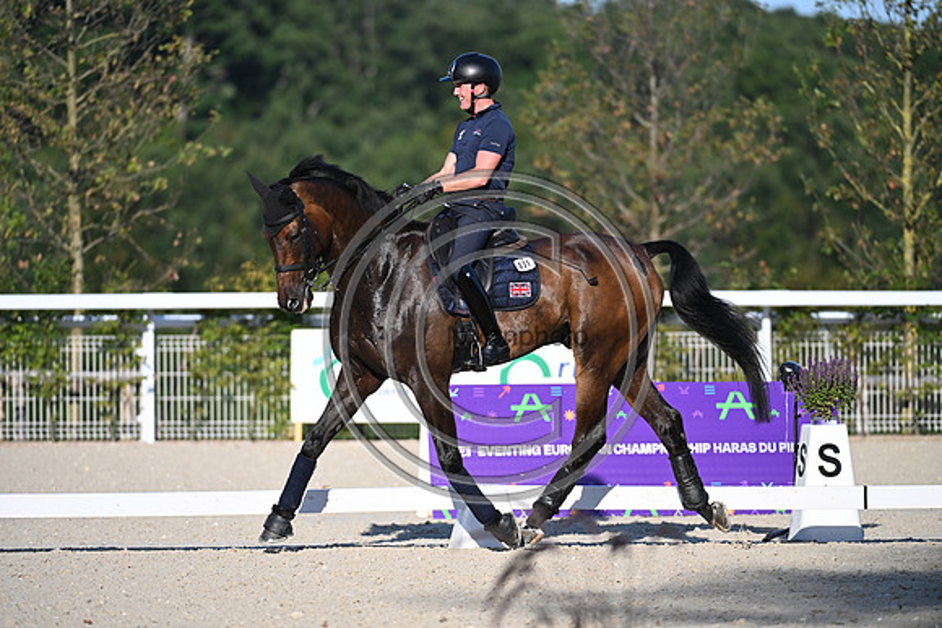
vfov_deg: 4.4
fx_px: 8113
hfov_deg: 6.6
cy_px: 314
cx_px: 471
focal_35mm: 310
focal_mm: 310
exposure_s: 1/1600
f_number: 4.5
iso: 360
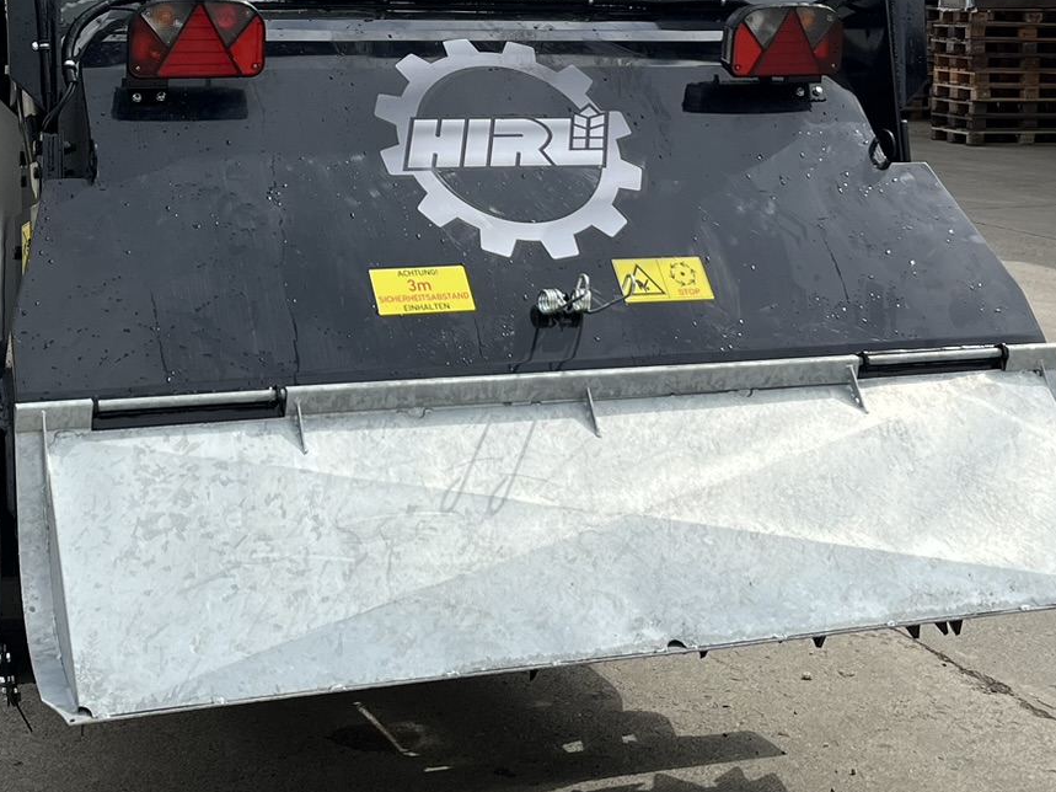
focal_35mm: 62
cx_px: 337
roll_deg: -2.2
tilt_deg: -1.1
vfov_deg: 22.9
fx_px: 1891
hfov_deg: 30.9
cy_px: 43
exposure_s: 1/5556
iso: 50
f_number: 1.6
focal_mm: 5.1
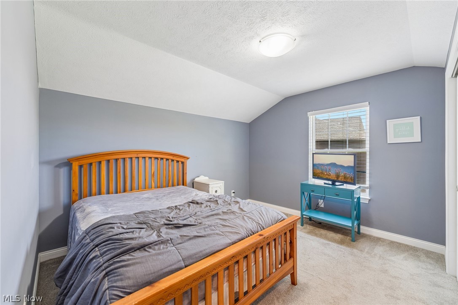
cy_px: 152
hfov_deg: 104.3
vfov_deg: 81.2
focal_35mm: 14
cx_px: 229
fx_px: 178
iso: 200
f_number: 4
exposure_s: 1/15
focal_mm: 14
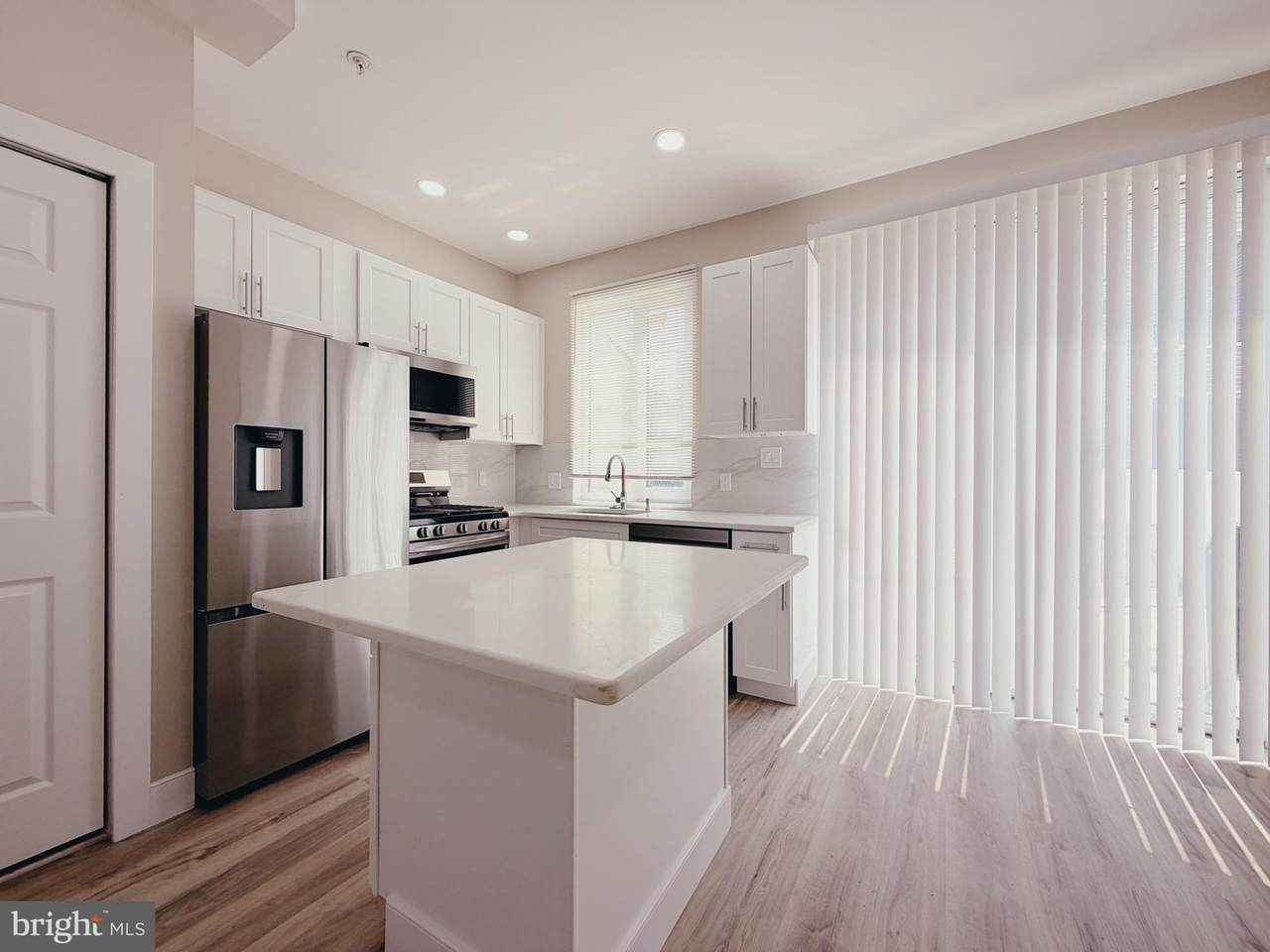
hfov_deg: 102.1
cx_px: 635
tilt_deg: -0.3
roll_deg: +0.2
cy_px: 476
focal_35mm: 14
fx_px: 514
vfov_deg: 85.7
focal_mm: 2.22
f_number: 2.2
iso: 50
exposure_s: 1/335
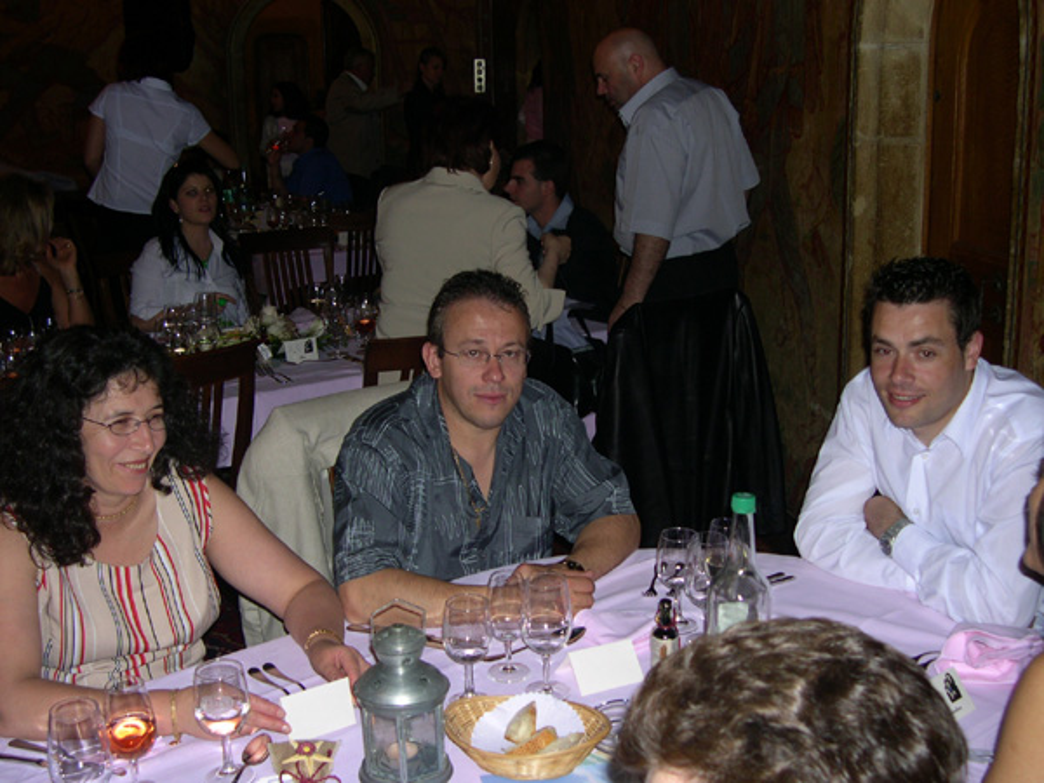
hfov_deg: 44.8
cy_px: 392
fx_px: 1267
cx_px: 522
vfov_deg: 34.3
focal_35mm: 42
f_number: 2.9
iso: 100
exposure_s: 1/60
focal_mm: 9
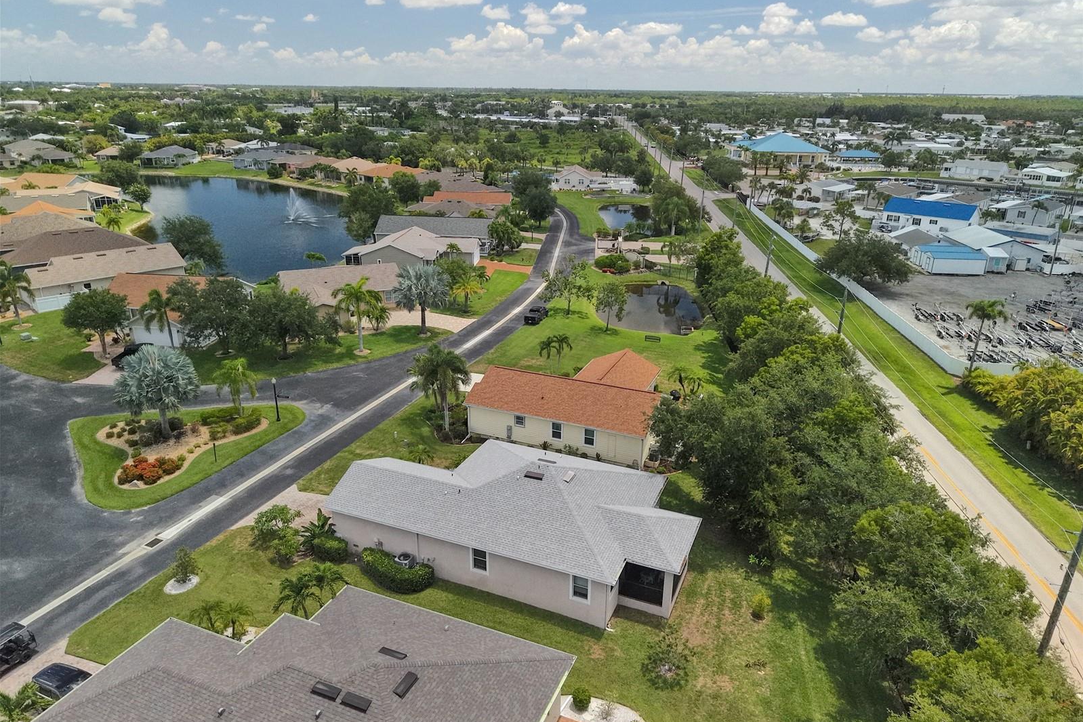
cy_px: 361
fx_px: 752
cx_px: 542
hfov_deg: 71.5
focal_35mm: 25
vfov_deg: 51.3
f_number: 1.8
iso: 800
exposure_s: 1/8000
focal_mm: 8.67
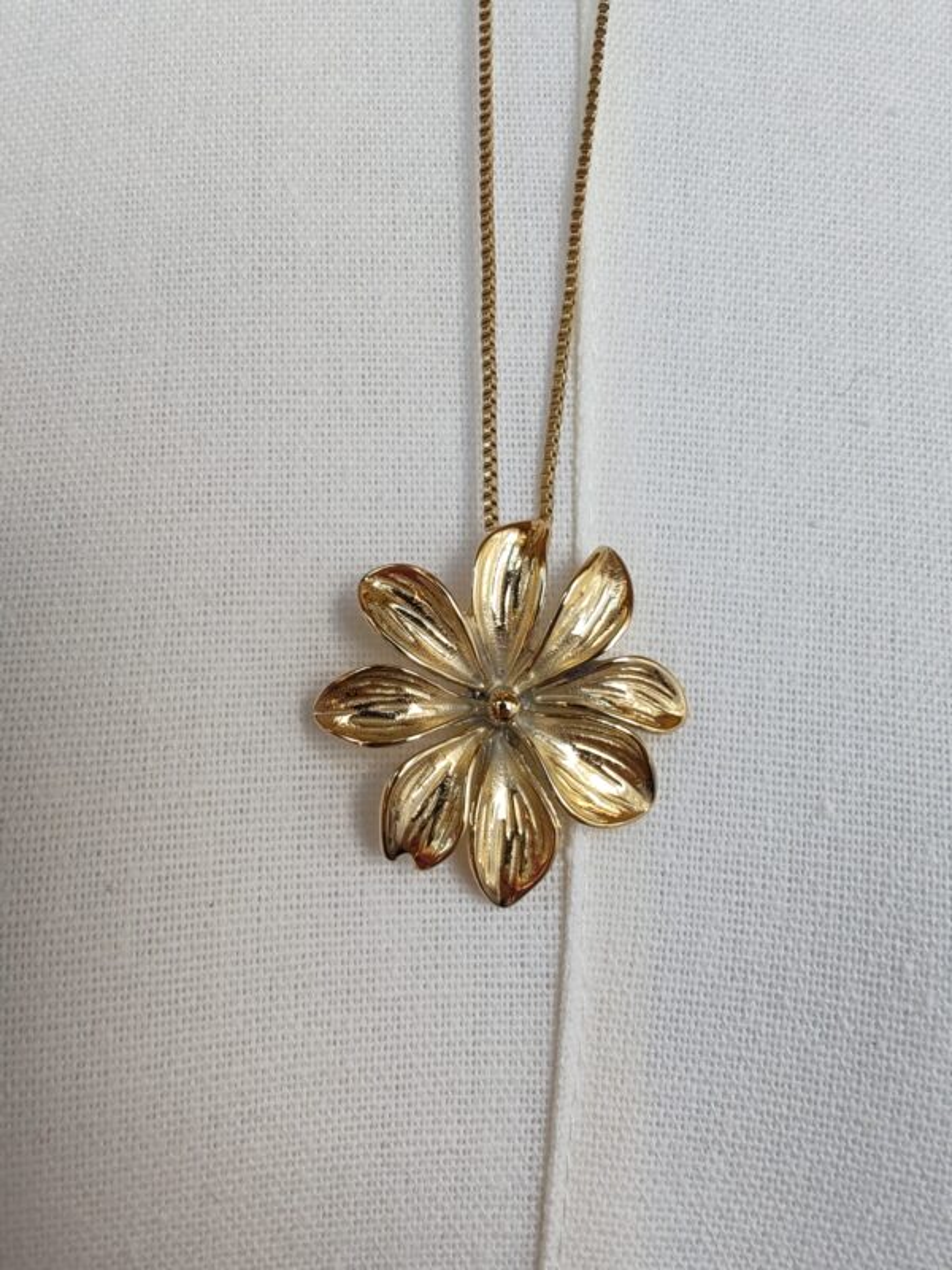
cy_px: 635
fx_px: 990
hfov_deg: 51.4
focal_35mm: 27
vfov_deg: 65.3
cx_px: 476
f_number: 2.2
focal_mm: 1.96
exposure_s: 1/100
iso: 64
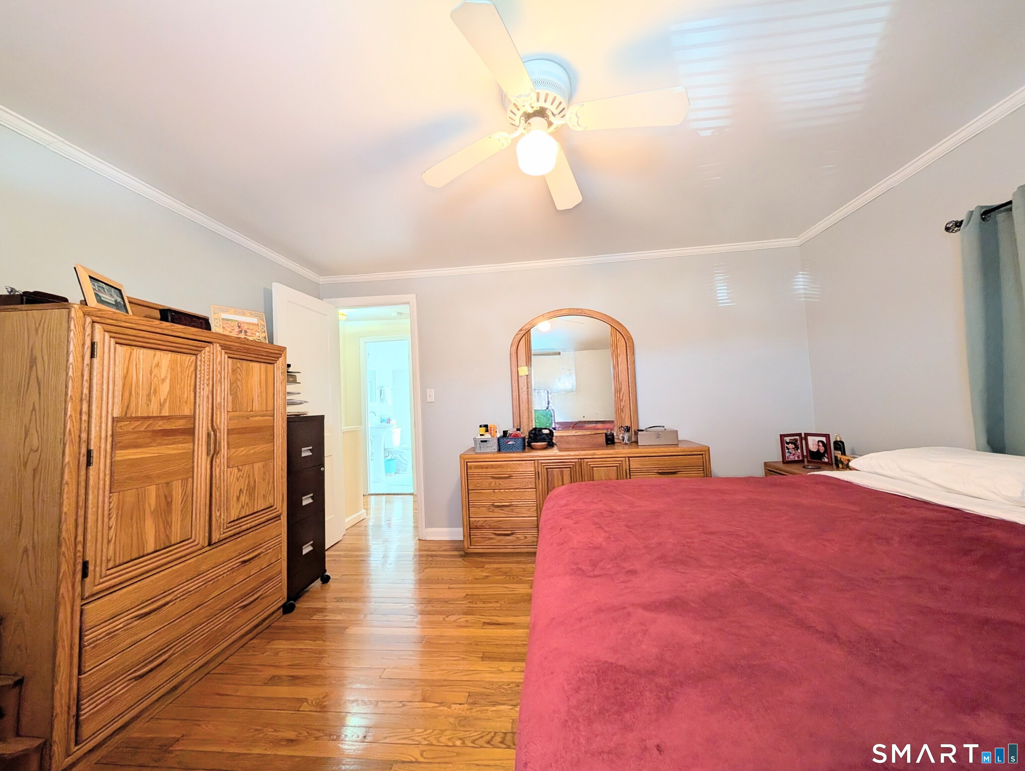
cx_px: 512
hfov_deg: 110.5
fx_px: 356
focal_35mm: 12
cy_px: 386
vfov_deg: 94.6
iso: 128
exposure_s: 1/60
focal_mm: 2.02
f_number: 1.7
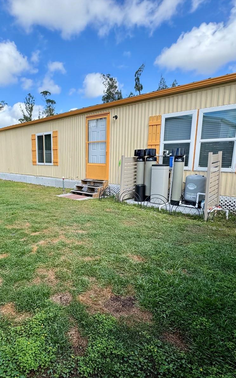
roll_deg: +1.5
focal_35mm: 20
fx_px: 206
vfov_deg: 85.1
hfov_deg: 57.8
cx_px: 71
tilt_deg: -11.9
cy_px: 189
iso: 40
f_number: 2.2
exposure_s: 1/889
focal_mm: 2.22
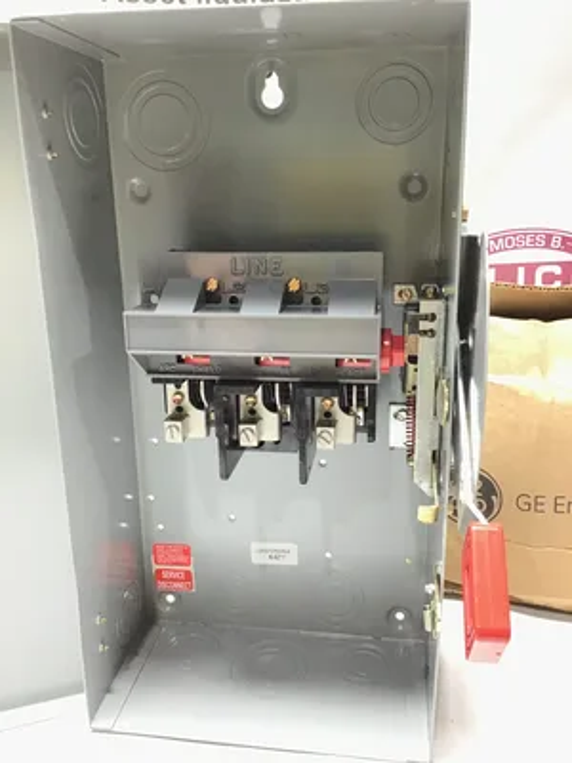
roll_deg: +2.1
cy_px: 382
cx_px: 286
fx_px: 683
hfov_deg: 45.4
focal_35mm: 31
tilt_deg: -16.9
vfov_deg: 58.4
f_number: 2.4
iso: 50
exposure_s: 1/30
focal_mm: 3.3
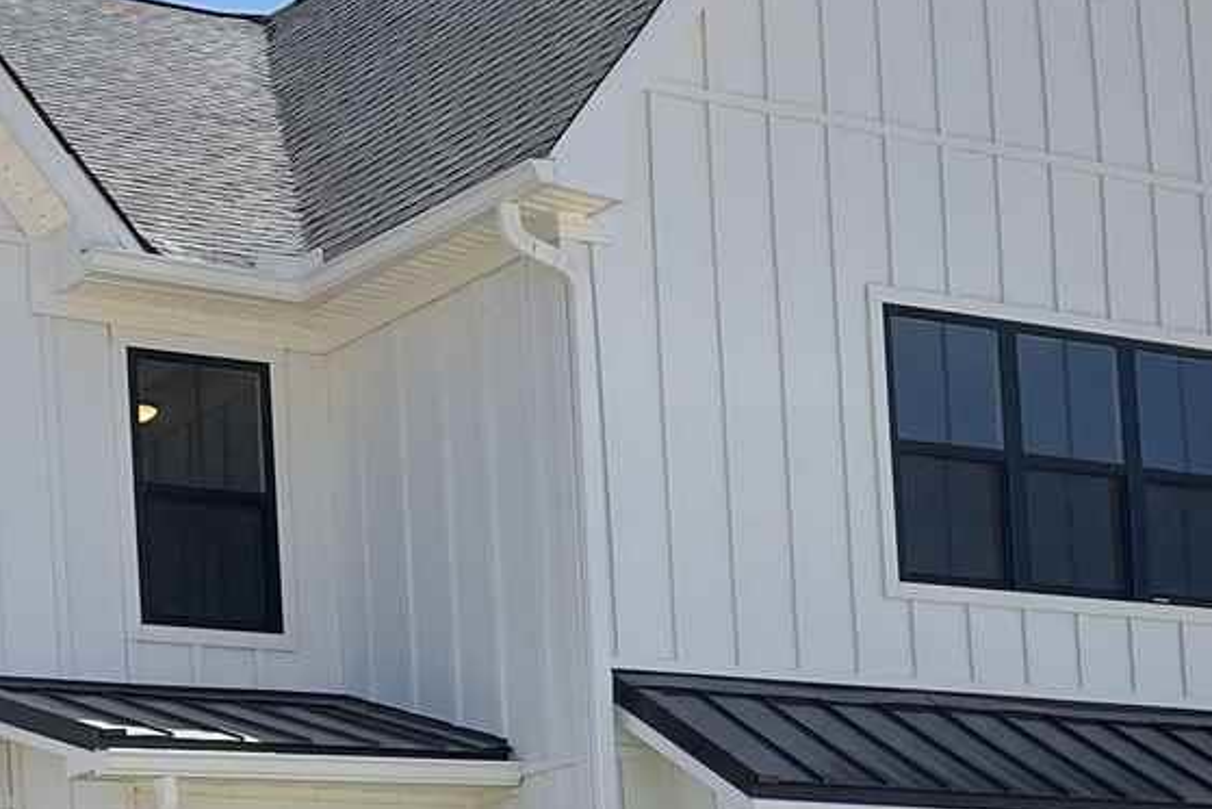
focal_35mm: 99
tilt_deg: +3.2
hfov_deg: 20.5
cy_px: 1030
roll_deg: +2.6
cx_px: 310
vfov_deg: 13.4
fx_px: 3334
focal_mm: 5.1
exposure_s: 1/2433
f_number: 1.6
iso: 32
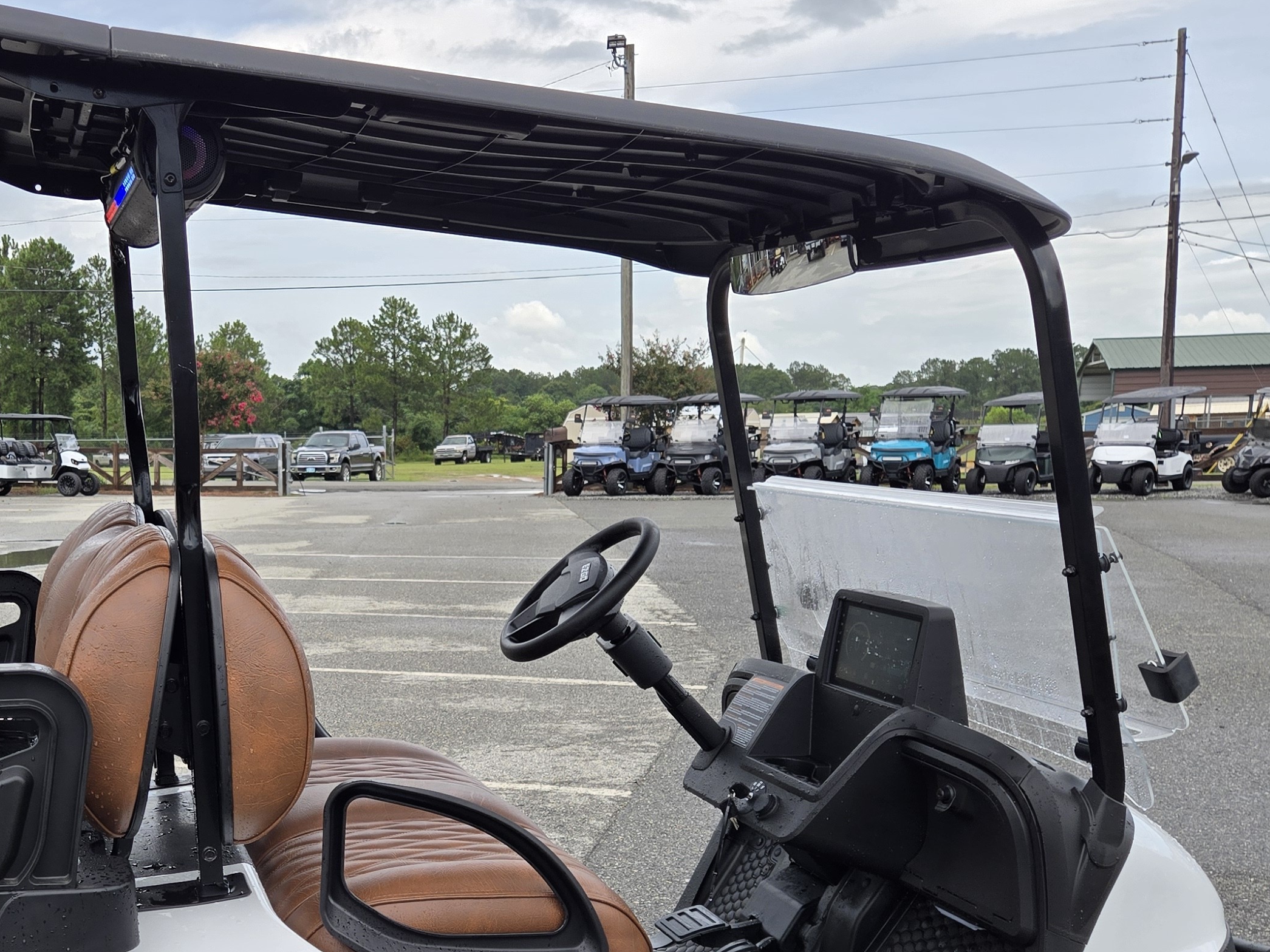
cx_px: 307
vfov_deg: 32.3
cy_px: 715
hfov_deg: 41.6
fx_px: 1614
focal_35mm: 44
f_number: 1.8
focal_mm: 5.4
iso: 25
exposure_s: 1/1033
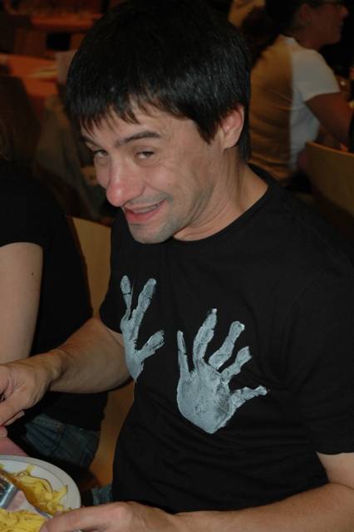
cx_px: 177
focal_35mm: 66
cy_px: 266
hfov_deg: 20.6
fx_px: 974
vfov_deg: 30.5
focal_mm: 44
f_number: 4.5
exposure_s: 1/60
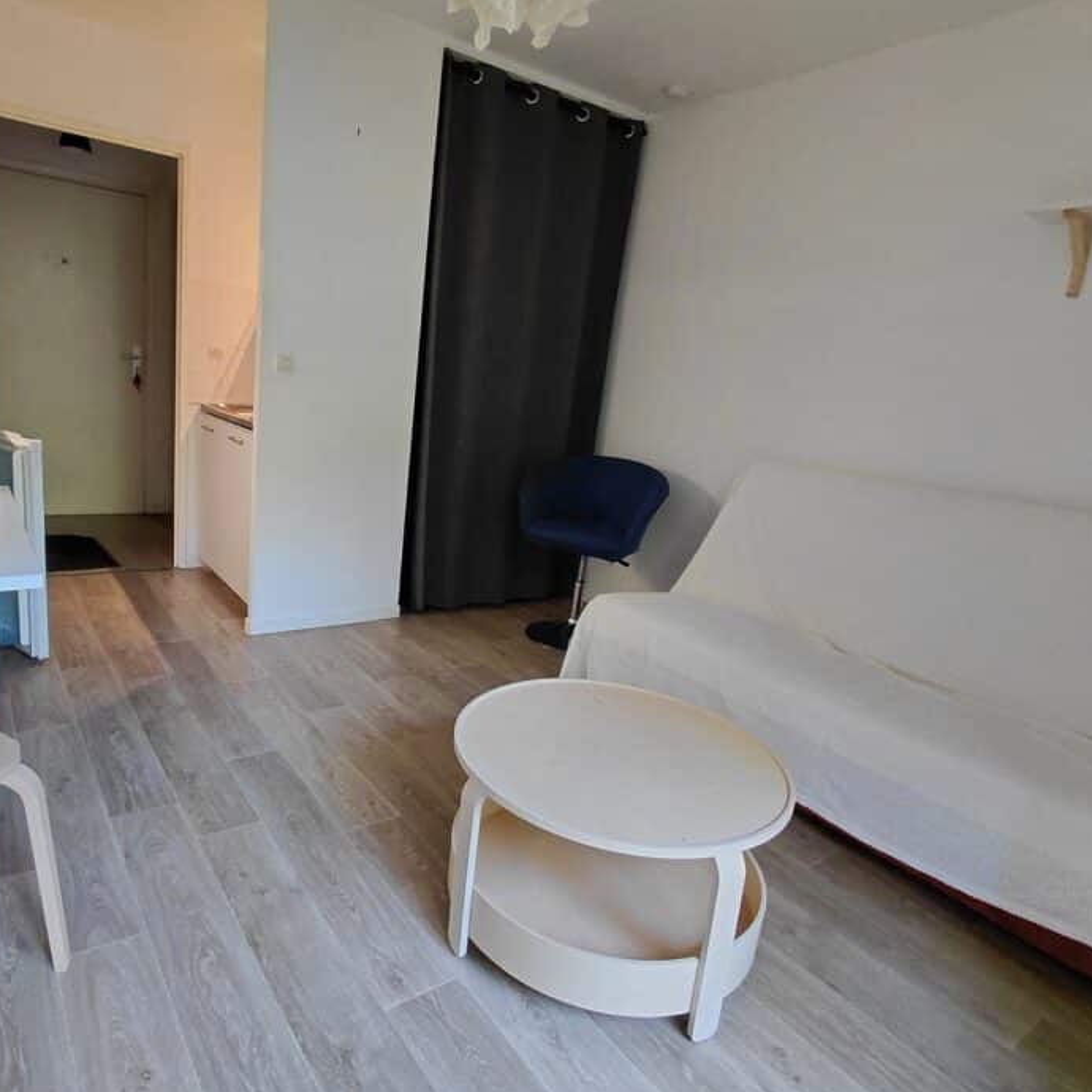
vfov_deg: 72.1
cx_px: 467
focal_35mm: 21
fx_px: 749
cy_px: 554
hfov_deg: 71.7
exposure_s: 1/60
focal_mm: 1.64
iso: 250
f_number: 2.2
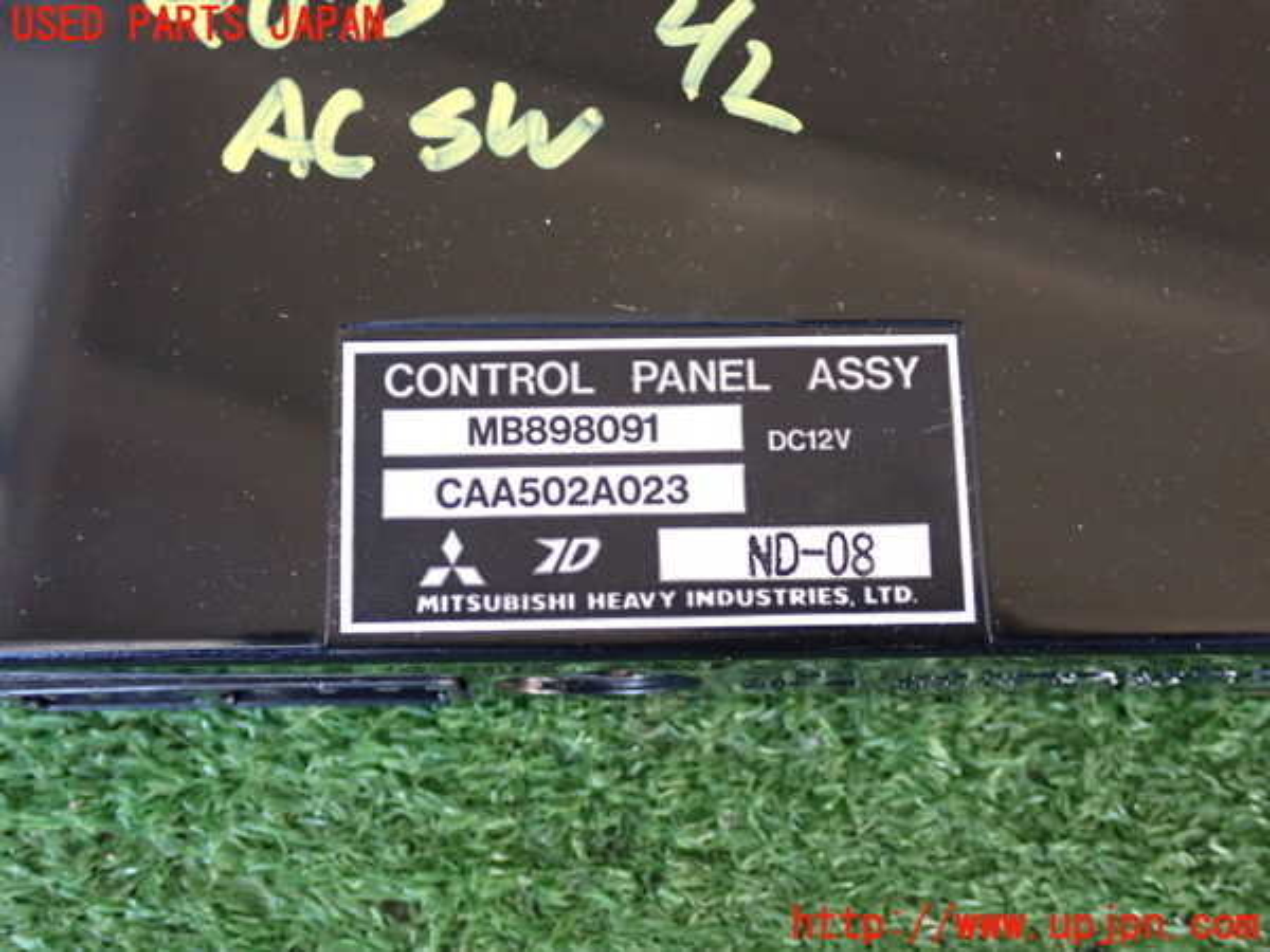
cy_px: 476
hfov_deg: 40.4
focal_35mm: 47
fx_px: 1724
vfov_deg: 30.9
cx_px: 635
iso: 640
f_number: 3.1
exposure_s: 1/50
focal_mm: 8.4
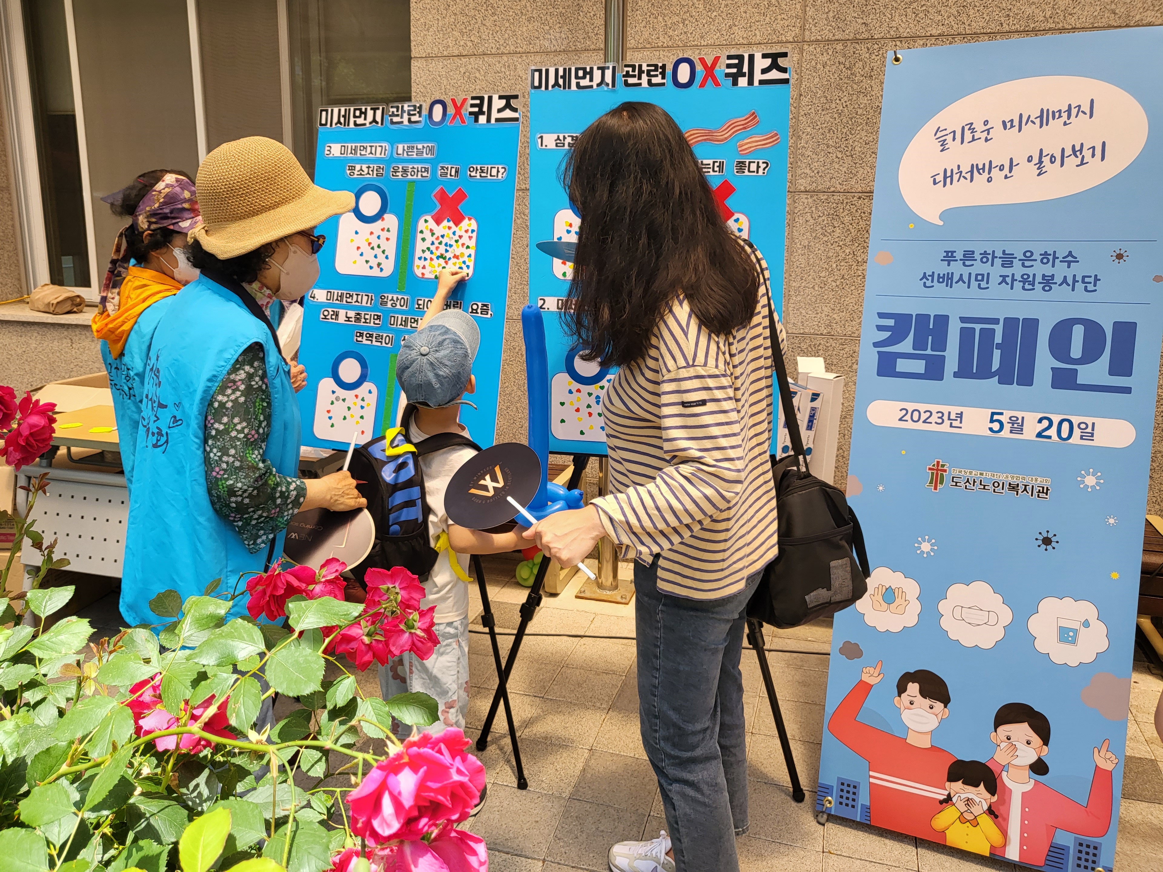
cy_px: 436
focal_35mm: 26
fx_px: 874
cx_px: 582
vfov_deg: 53.1
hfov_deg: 67.3
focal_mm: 4.25
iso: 50
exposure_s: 1/771
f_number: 1.8
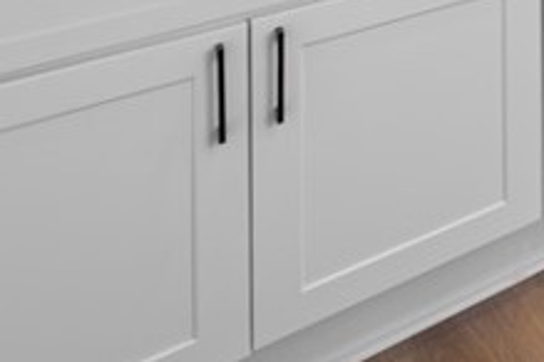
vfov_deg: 17.2
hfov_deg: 21.1
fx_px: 846
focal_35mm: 56
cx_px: 1013
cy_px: -371
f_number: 6.3
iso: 100
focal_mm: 12
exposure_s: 1/3
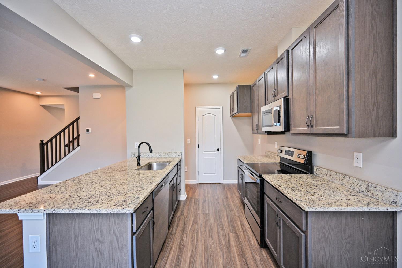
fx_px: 167
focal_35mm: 15
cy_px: 134
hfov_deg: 100.4
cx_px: 201
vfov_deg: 77.3
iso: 360
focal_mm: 15
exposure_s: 1/60
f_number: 4
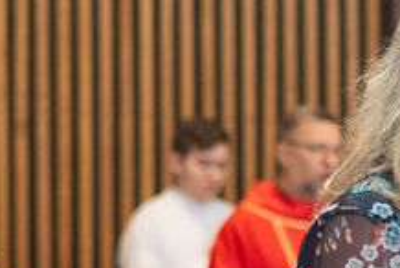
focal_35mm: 244
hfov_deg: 8.3
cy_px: 212
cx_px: 488
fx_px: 2715
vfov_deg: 5.6
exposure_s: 1/160
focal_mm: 35
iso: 1000
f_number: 1.8
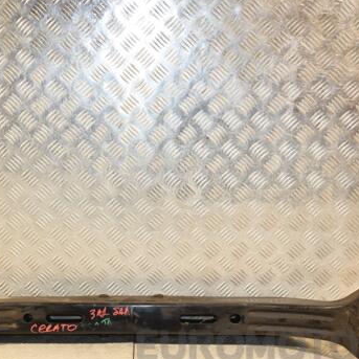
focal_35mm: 56
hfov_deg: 30.4
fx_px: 654
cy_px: 206
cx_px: 117
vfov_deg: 30.6
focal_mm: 25
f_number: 5
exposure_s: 1/200
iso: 800
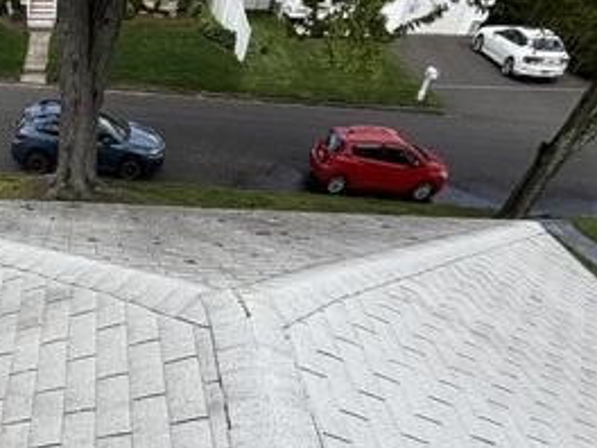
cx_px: 20
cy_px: 416
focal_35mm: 34
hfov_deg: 46.5
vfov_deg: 38.4
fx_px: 586
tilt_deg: -51.6
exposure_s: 1/770
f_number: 2.2
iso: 25
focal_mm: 2.22
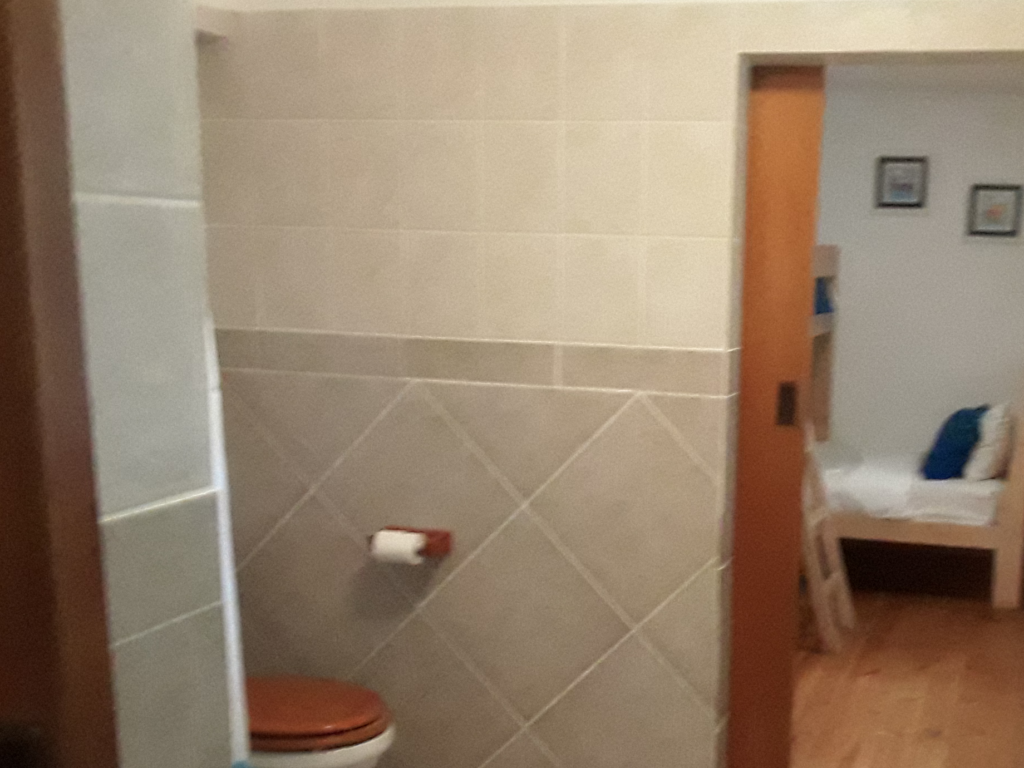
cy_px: 500
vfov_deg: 34.1
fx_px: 1242
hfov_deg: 43.9
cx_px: 713
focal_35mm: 42
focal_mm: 2.2
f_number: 1.9
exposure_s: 1/25
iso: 640
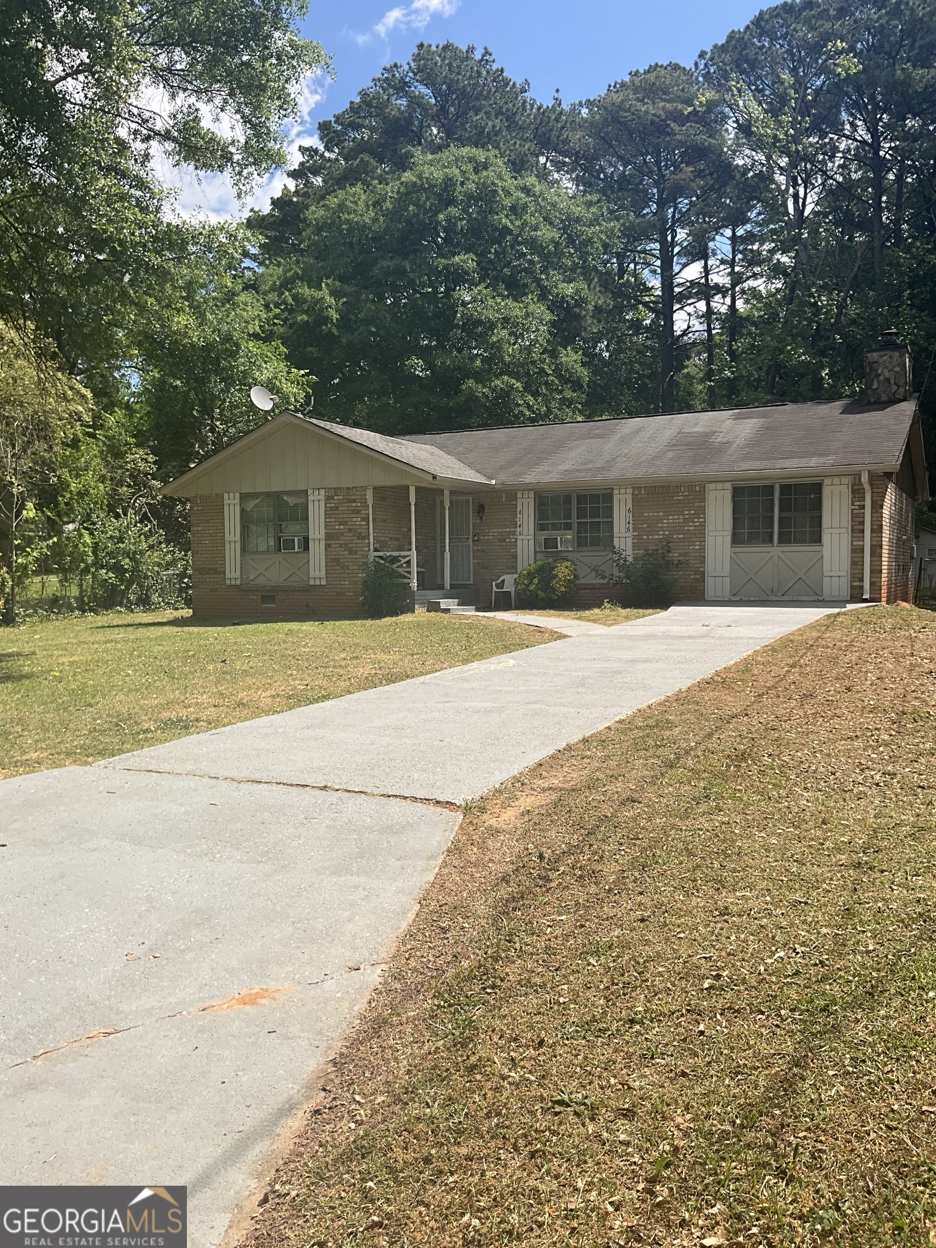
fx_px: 1046
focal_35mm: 29
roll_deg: +1.3
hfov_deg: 48.2
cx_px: 468
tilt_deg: -1.8
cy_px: 624
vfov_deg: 61.7
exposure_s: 1/1626
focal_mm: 3
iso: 25
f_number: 1.8
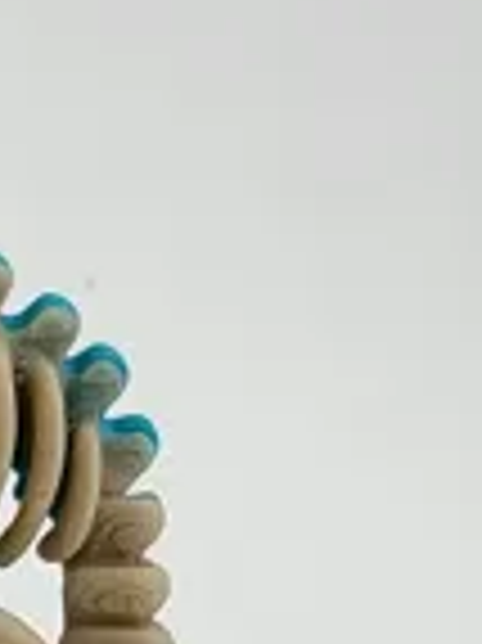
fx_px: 3124
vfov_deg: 11.0
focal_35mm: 168
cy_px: 1135
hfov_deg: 8.5
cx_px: -374
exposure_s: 1/280
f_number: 1.8
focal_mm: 5
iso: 50
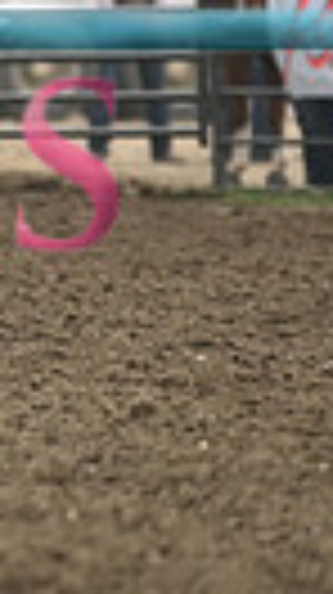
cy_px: 25
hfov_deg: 1.3
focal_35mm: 919
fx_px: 14463
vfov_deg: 2.4
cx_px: -495
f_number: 2.8
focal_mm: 200
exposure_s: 1/2500
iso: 500
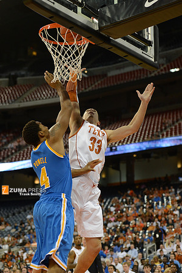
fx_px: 531
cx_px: 91
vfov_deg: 28.8
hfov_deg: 19.5
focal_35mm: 70
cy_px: 136
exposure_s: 1/1600
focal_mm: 70
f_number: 2.8
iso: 3200
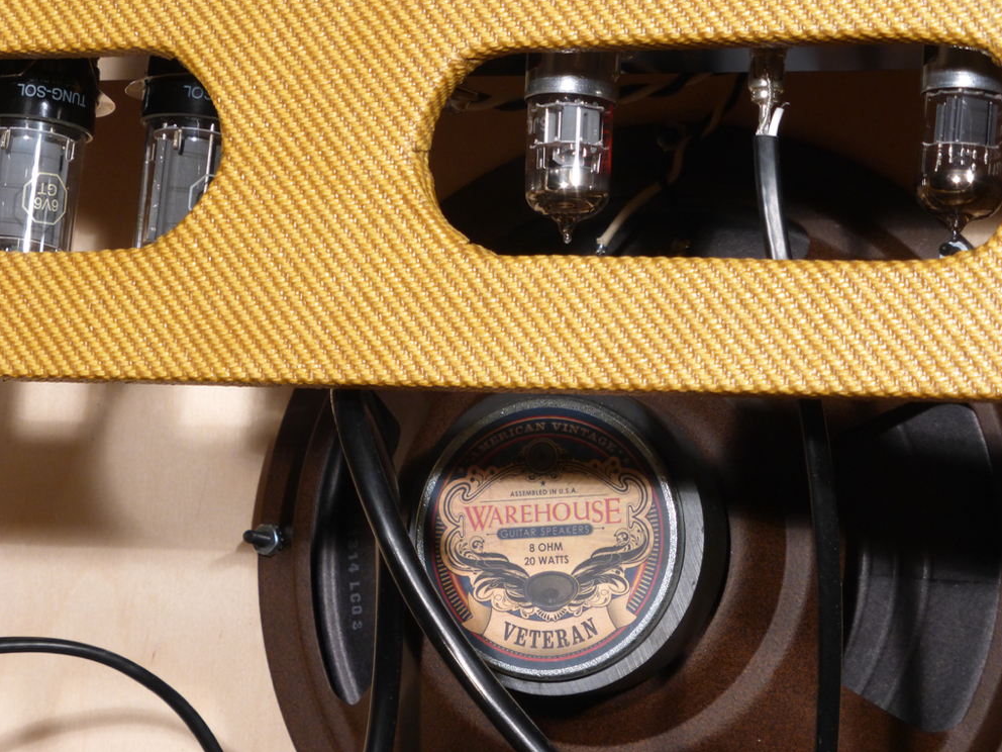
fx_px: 3560
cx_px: 504
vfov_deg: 12.0
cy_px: 375
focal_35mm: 123
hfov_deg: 16.0
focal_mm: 21.8
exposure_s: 1/80
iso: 200
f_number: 5.4
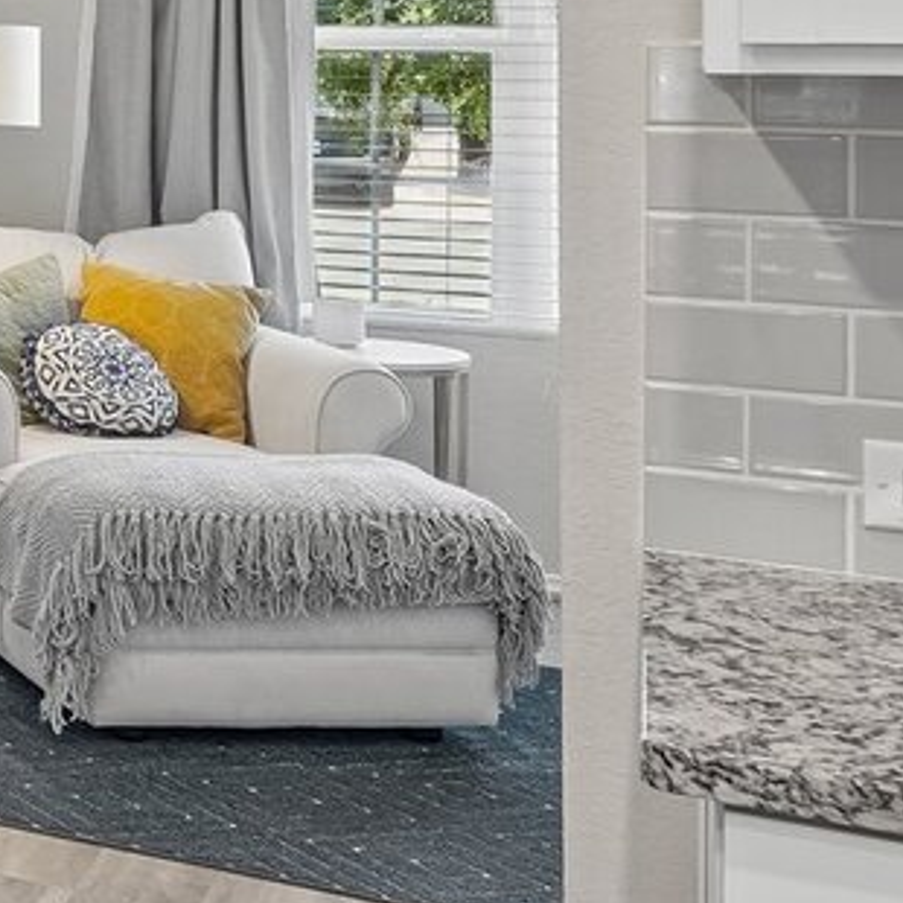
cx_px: -784
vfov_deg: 23.5
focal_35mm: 71
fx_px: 2095
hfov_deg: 18.3
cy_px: 35
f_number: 8
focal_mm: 16
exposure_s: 1/13
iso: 400
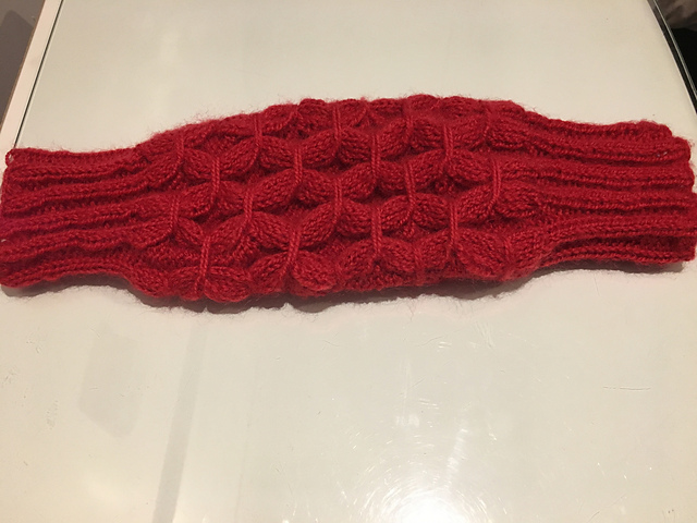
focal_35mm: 29
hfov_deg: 61.7
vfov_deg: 48.2
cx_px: 348
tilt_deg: -61.8
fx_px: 584
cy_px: 262
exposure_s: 1/33
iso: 160
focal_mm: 4.15
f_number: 2.2
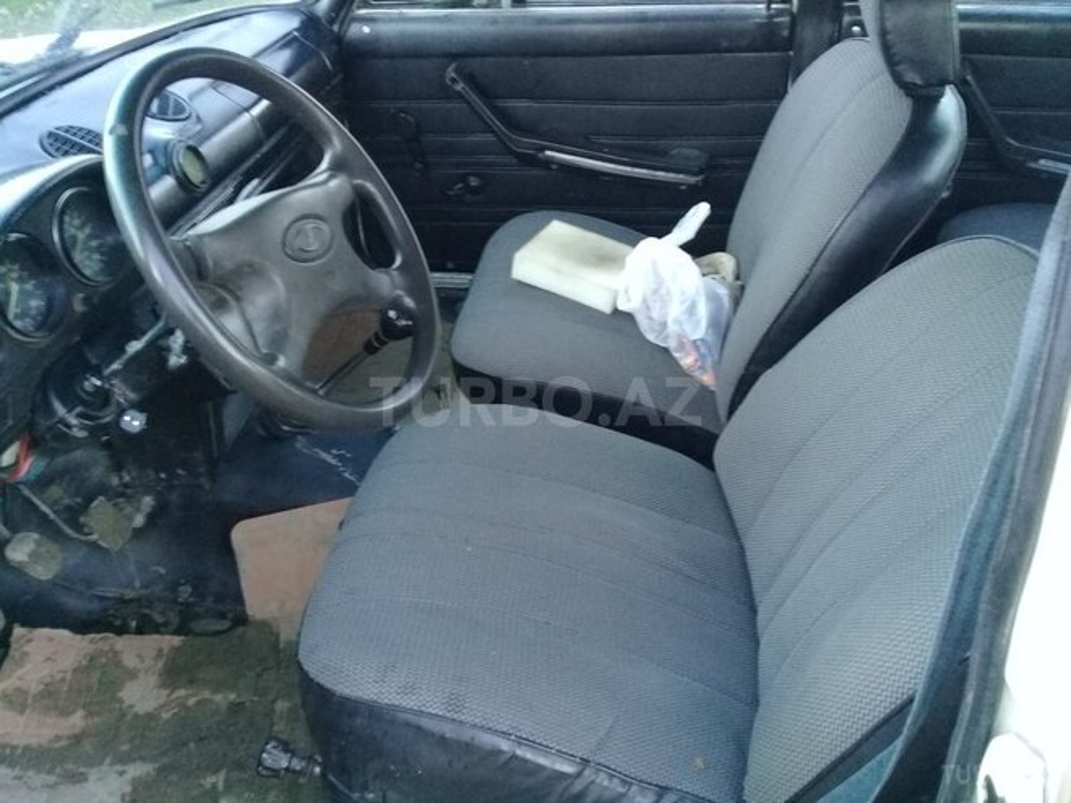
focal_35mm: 31
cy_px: 402
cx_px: 536
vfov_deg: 45.4
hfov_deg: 58.4
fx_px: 959
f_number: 2.2
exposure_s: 1/17
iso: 250
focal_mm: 3.3
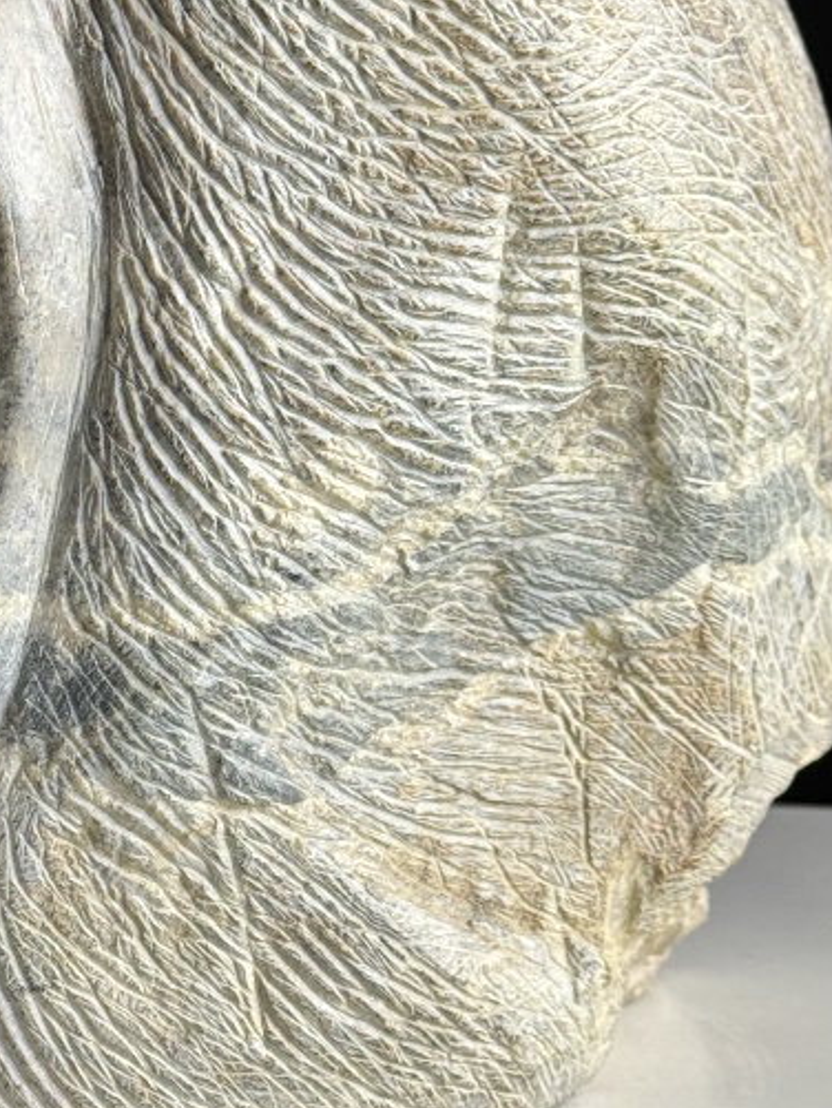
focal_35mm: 115
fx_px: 3684
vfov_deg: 17.1
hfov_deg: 12.8
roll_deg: -0.5
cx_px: 150
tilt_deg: -3.4
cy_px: 369
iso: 50
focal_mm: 6.76
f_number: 1.78
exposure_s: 1/50
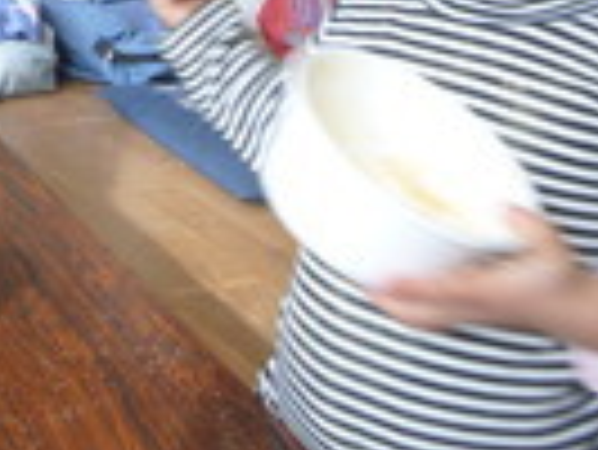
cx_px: -67
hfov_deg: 24.2
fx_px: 1297
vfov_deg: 18.6
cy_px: -90
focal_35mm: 75
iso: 100
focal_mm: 4.5
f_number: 3.9
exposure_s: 1/13
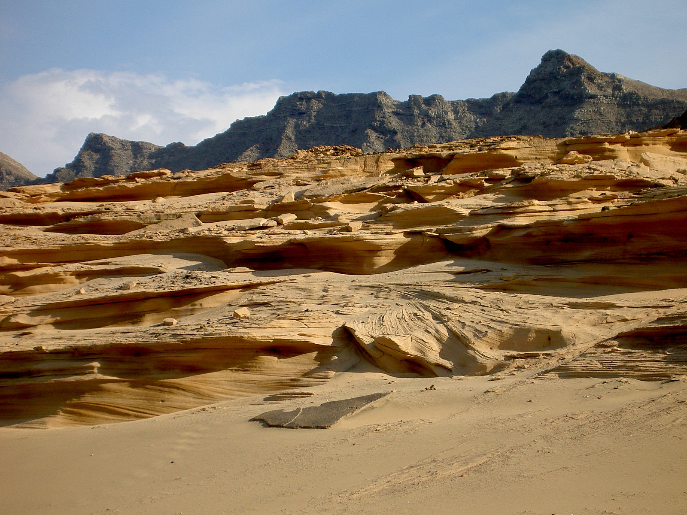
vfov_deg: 14.5
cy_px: 258
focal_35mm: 102
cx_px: 344
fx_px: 2024
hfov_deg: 19.3
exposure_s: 1/400
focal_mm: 16.8
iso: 50
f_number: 4.9
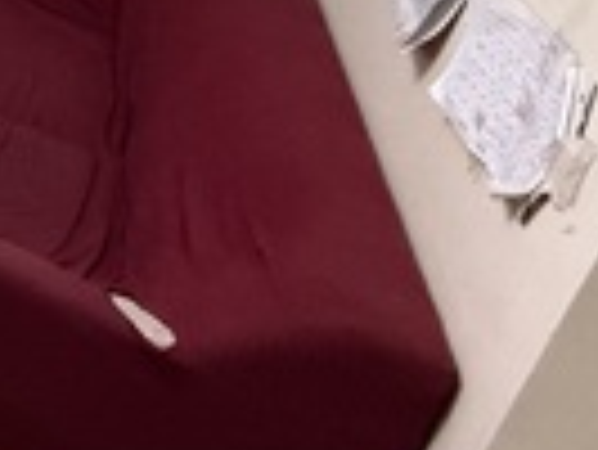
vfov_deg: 24.0
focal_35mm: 48
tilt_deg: -17.8
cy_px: -223
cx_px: -416
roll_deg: -5.1
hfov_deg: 24.1
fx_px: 830
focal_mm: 2.22
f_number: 2.2
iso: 500
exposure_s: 1/60
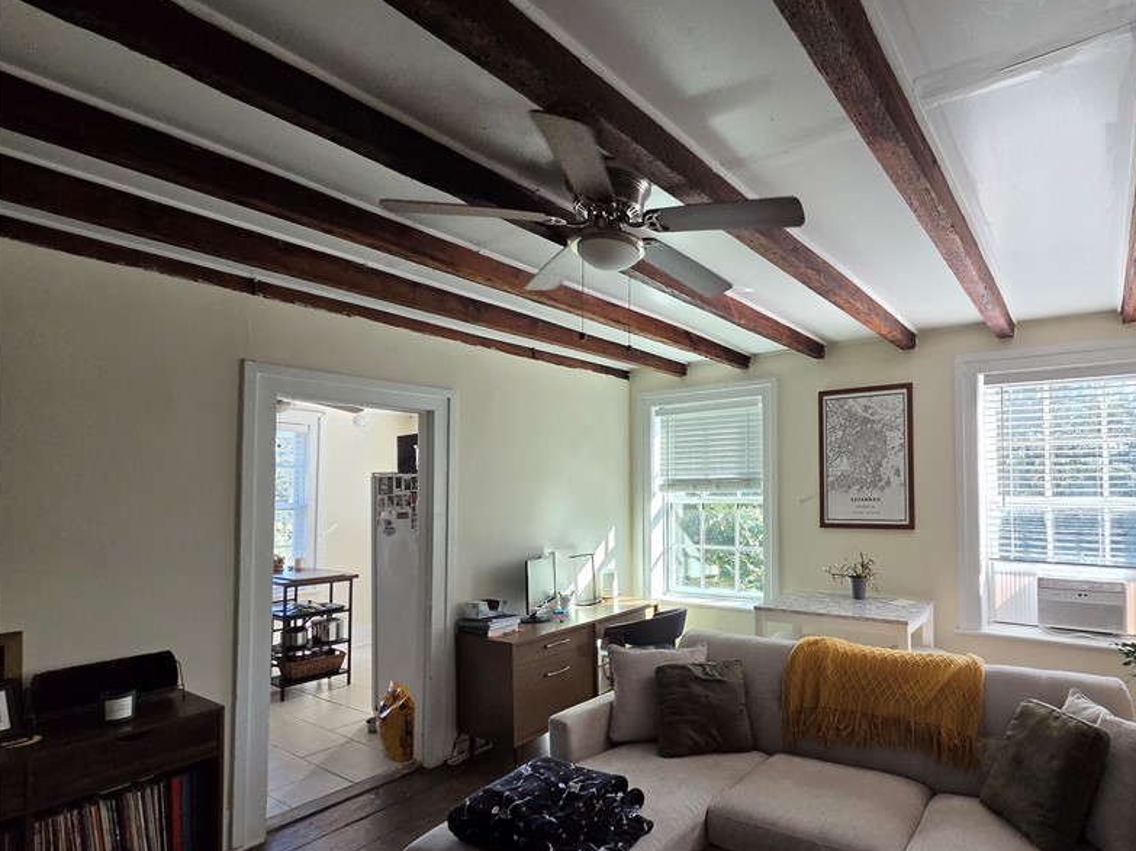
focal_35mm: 17
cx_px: 734
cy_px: 471
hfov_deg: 88.5
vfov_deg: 74.5
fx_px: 558
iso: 160
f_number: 2.2
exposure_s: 1/359
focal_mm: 2.2
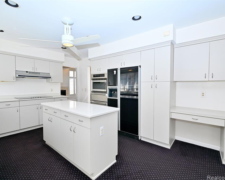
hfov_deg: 92.5
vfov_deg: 80.4
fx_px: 107
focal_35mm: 16
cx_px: 97
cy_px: 91
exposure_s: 1/60
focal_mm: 14
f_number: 8
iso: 320
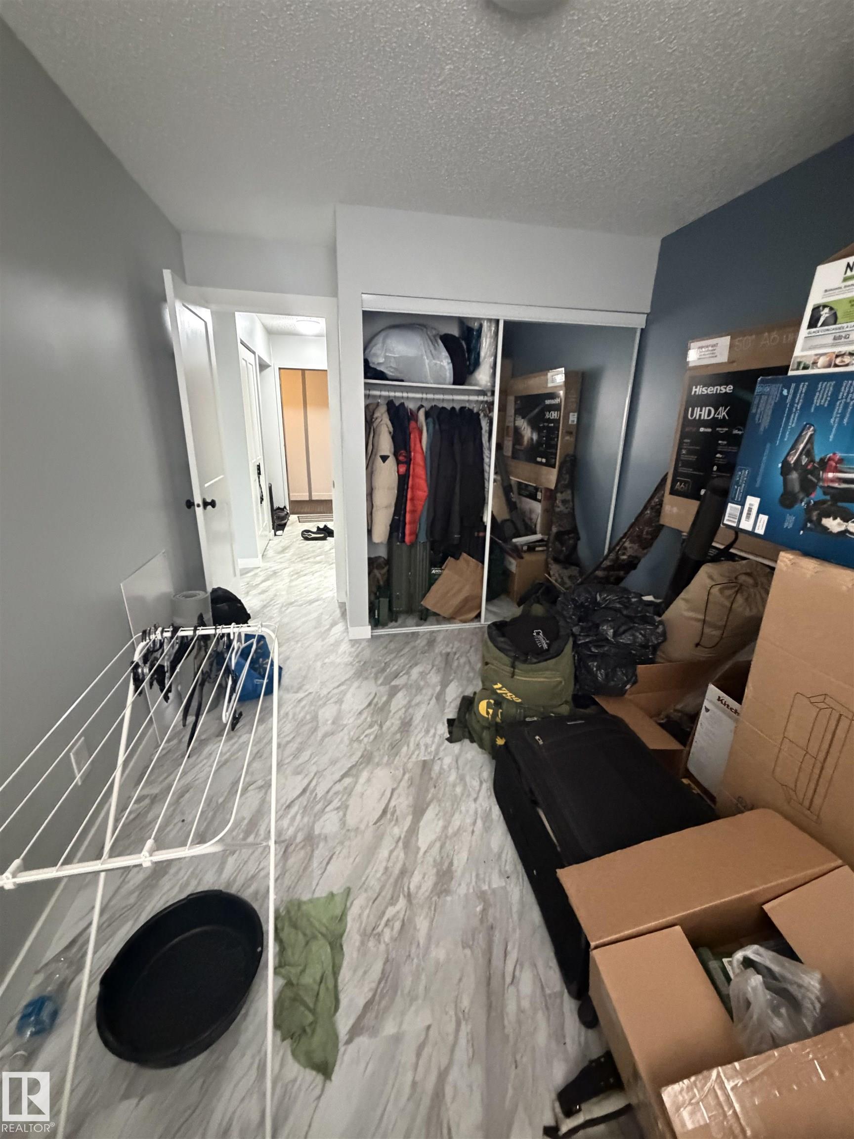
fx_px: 461
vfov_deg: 102.1
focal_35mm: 14
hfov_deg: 85.7
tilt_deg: -18.9
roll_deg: -1.4
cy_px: 570
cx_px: 427
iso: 1250
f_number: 2.2
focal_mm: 2.22
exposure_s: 1/60
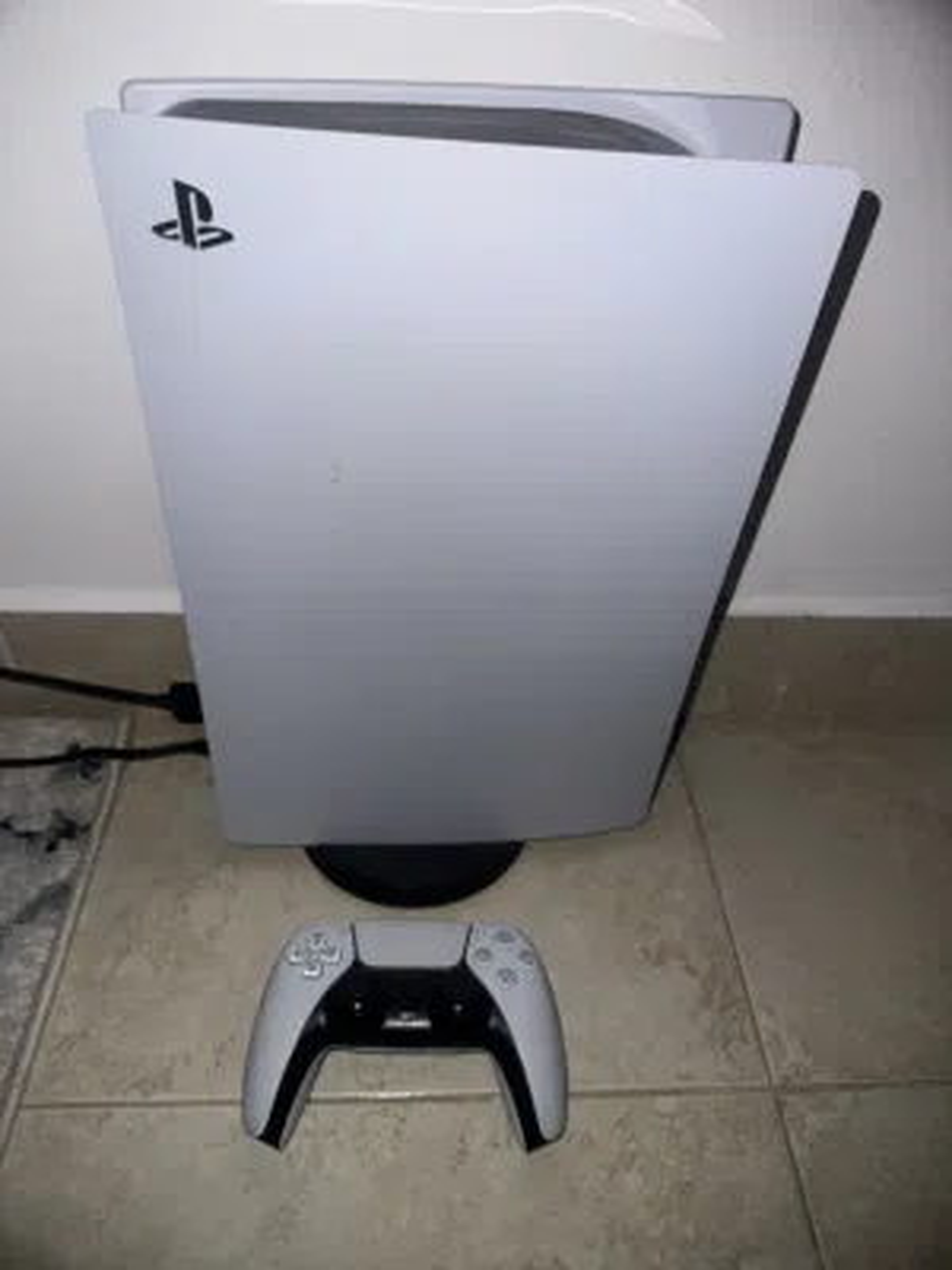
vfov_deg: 71.6
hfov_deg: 56.8
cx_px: 476
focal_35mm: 24
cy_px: 635
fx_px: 880
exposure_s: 1/47
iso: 50
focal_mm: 6.86
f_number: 1.78
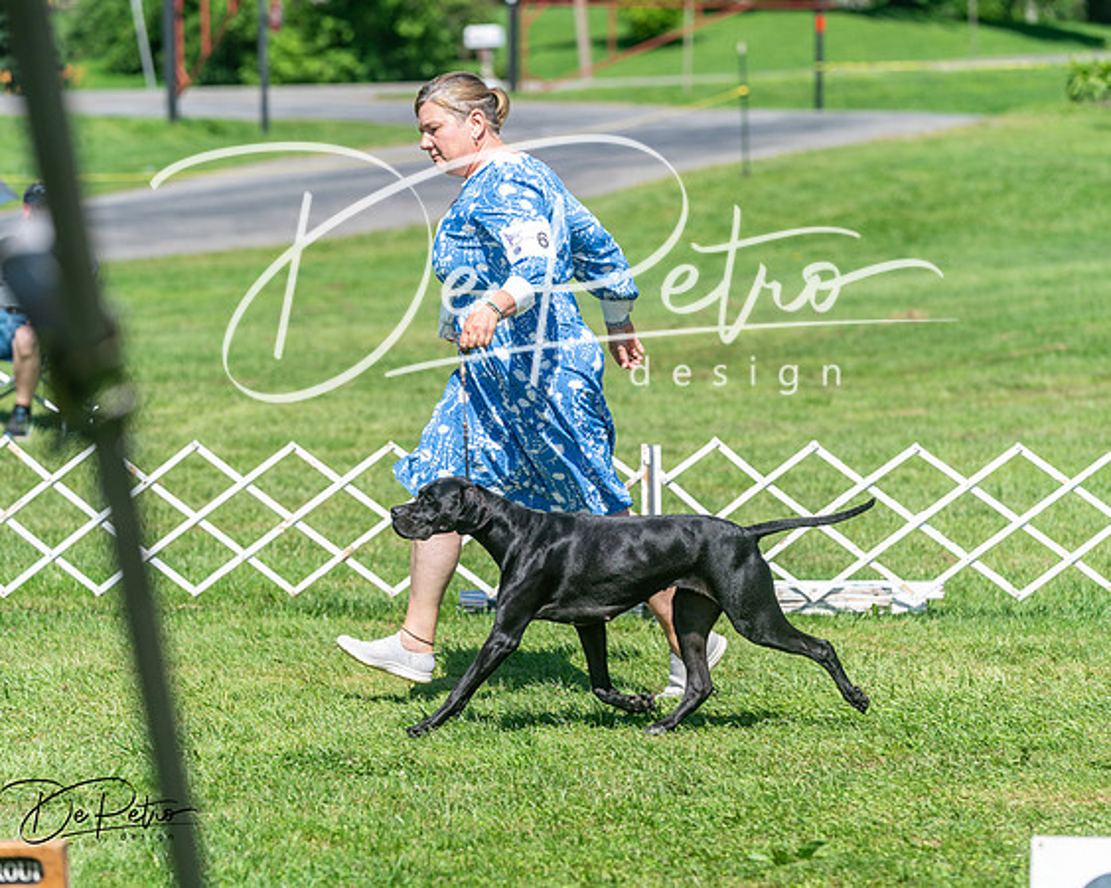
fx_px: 5256
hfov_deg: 12.1
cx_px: 556
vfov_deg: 9.7
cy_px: 444
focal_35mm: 160
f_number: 4
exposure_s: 1/1000
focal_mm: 142
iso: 80
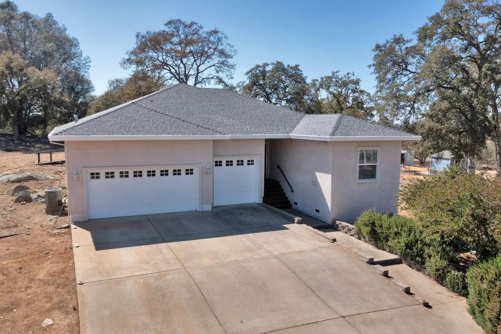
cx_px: 250
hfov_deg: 65.5
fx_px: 390
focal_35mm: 28
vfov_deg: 46.4
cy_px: 167
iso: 100
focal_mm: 10.26
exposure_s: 1/500
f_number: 6.3
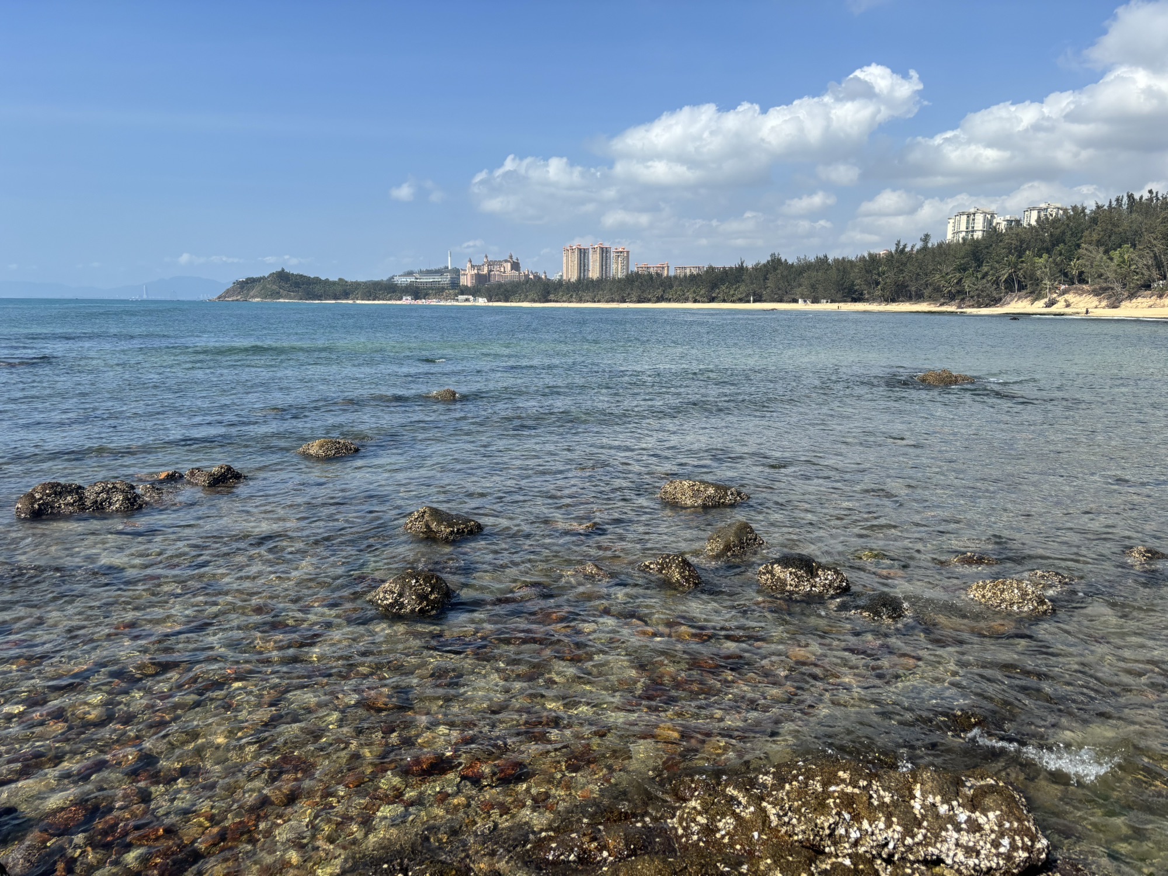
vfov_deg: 53.1
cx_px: 584
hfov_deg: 67.3
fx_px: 877
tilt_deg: -8.7
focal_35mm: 26
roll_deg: +0.0
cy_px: 438
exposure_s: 1/3650
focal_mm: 5.96
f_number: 1.6
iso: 50
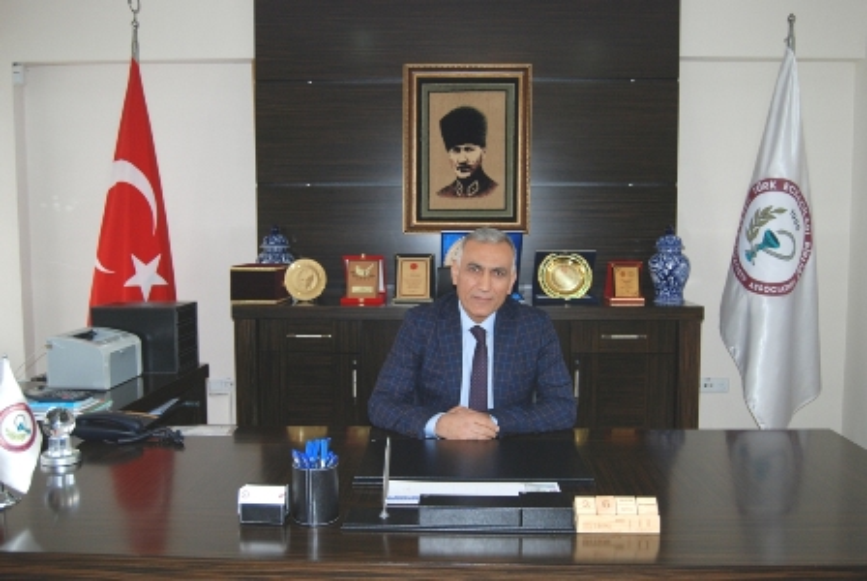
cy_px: 290
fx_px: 832
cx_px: 434
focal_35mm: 34
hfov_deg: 55.0
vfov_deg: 38.5
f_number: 4
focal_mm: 23
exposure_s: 1/60
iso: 400
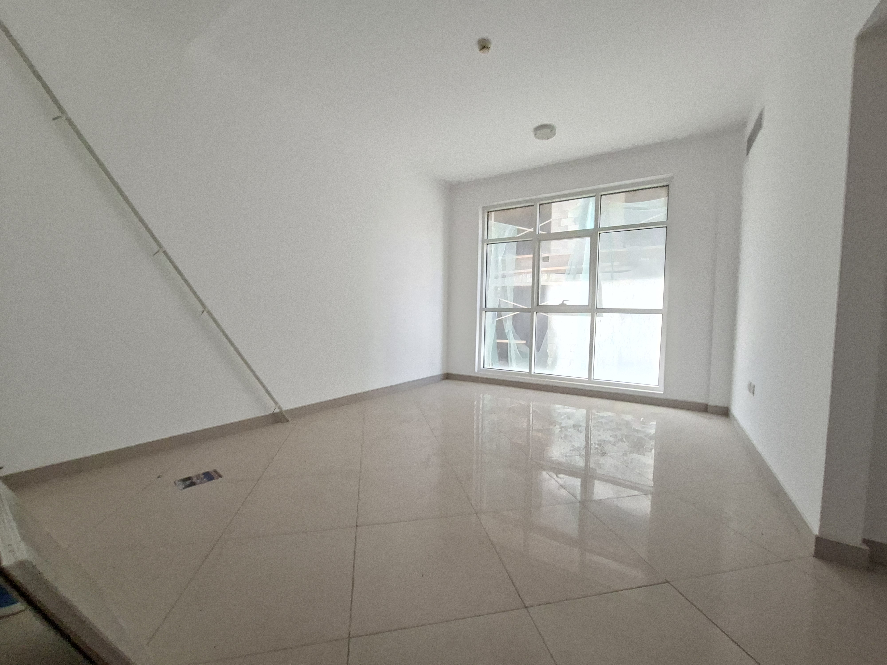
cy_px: 332
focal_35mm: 13
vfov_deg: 89.9
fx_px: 333
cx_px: 444
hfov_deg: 106.2
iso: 400
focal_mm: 1.74
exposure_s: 1/24
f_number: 2.2
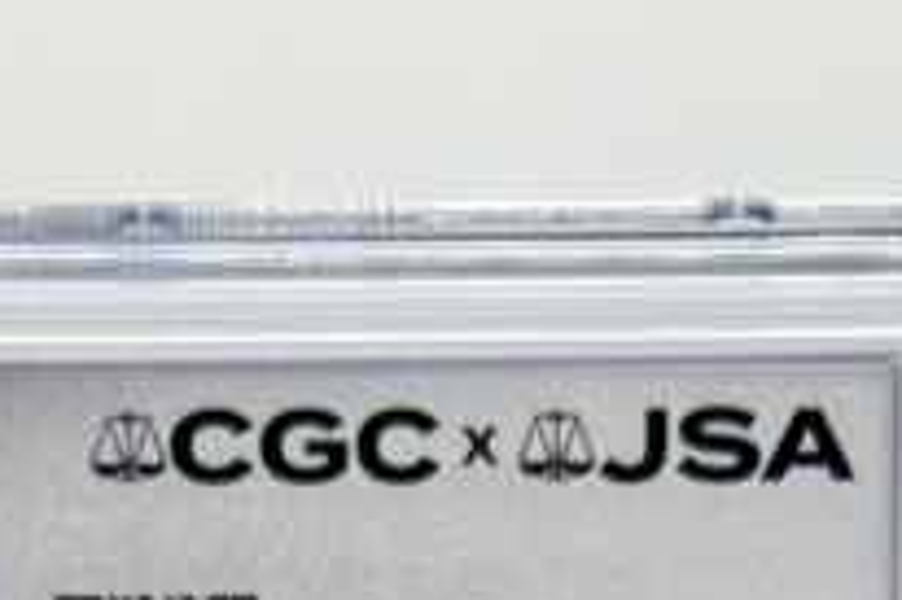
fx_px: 6209
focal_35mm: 248
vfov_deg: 5.0
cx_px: 223
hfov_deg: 8.3
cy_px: 2238
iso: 64
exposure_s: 1/366
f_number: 1.78
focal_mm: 6.76
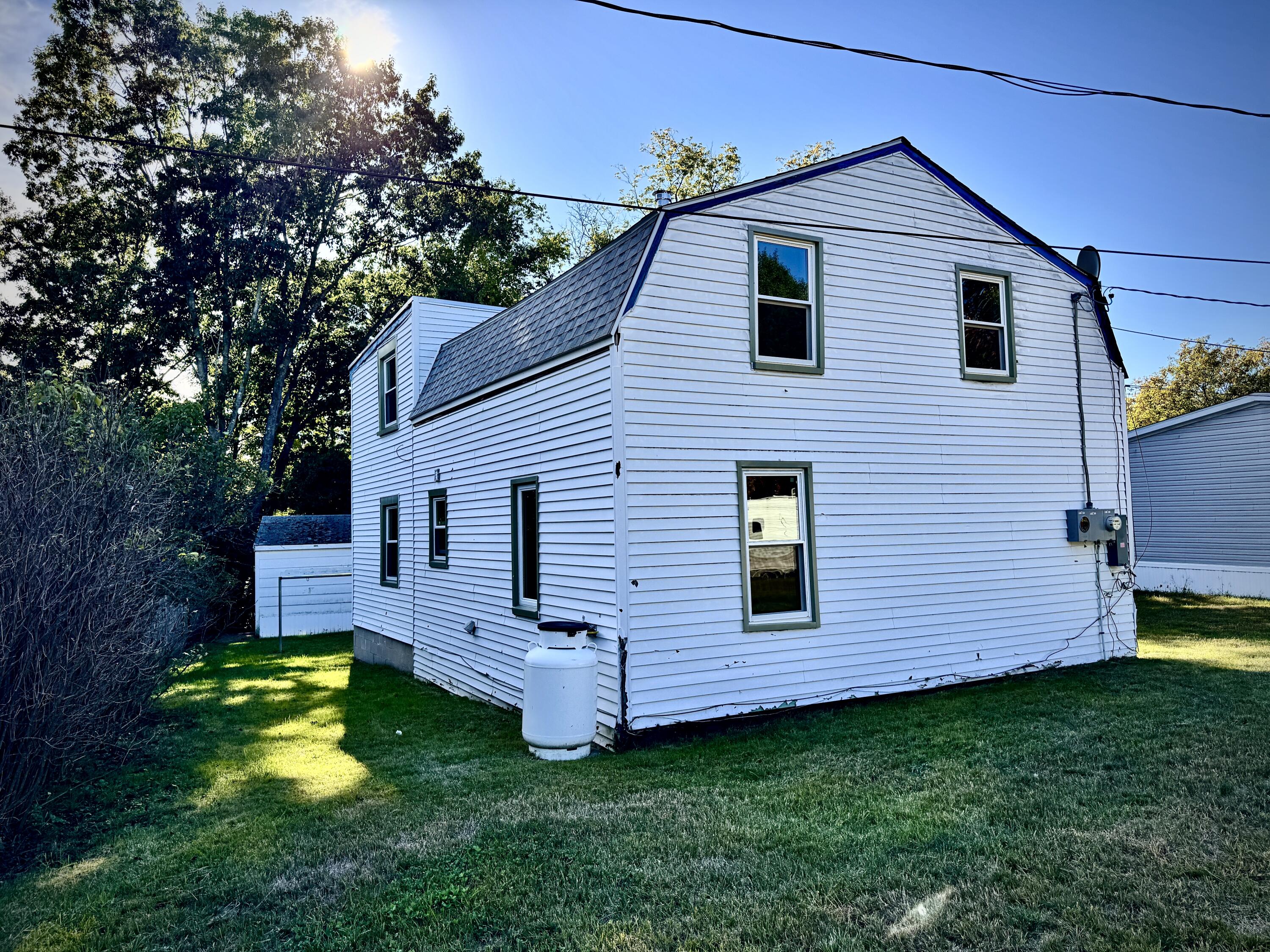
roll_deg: +1.4
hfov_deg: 71.6
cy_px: 476
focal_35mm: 24
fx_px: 881
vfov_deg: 56.8
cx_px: 635
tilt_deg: +3.7
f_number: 1.78
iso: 80
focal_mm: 6.76
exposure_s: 1/1721
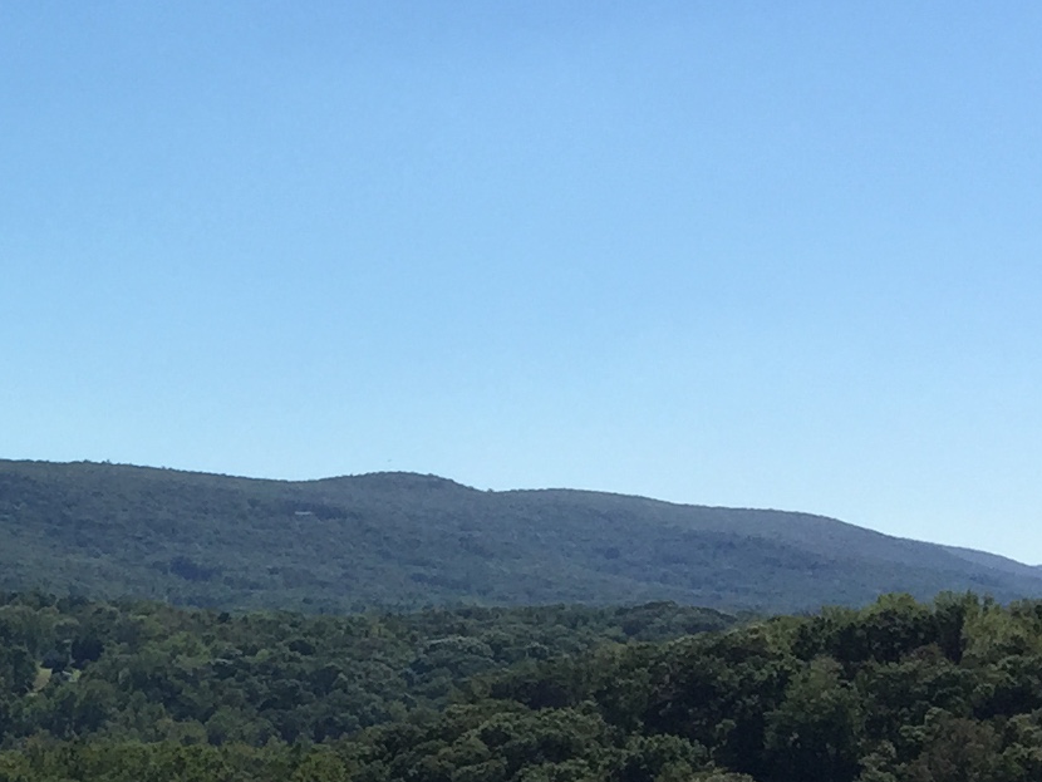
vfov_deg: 12.8
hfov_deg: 15.7
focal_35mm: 114
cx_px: -572
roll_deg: -1.6
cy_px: 791
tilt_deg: -1.9
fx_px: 3433
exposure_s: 1/2475
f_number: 2.2
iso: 32
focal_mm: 4.15
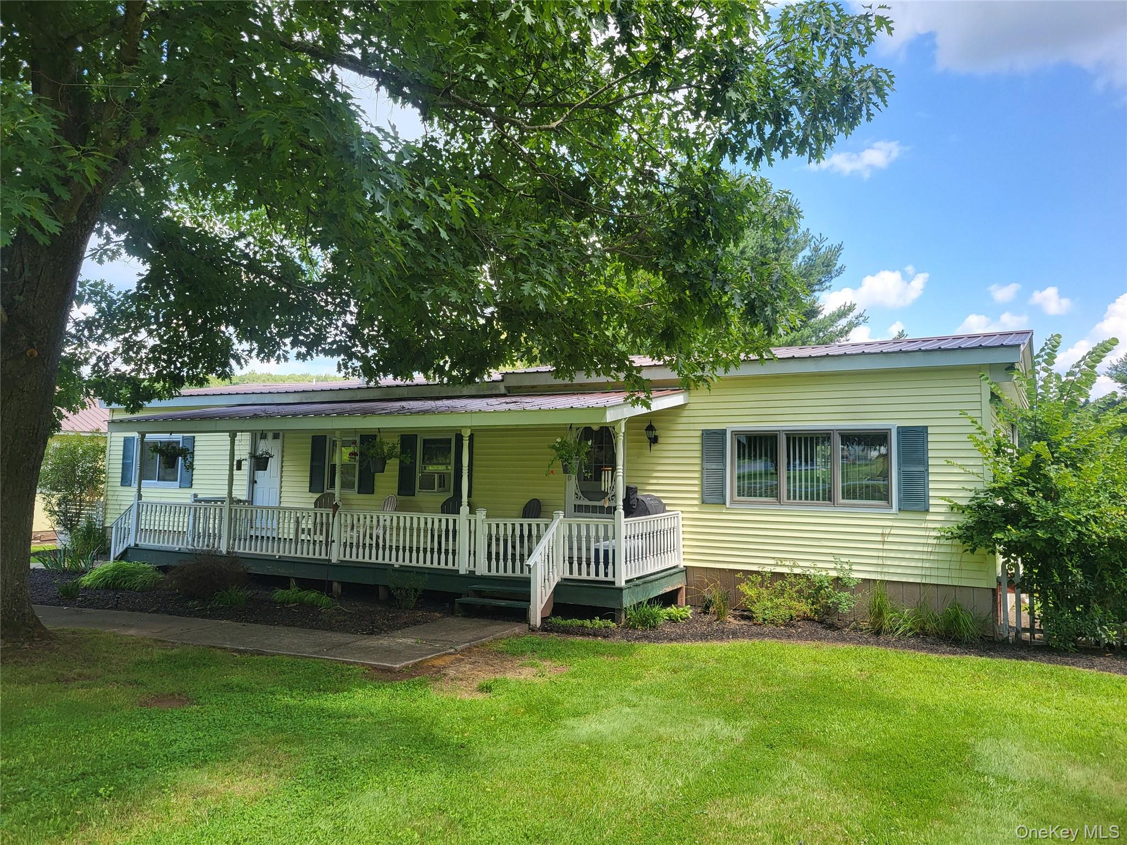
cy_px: 422
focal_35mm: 26
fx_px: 846
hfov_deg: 67.3
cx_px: 564
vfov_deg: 53.1
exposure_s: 1/784
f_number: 1.8
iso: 40
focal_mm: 5.4
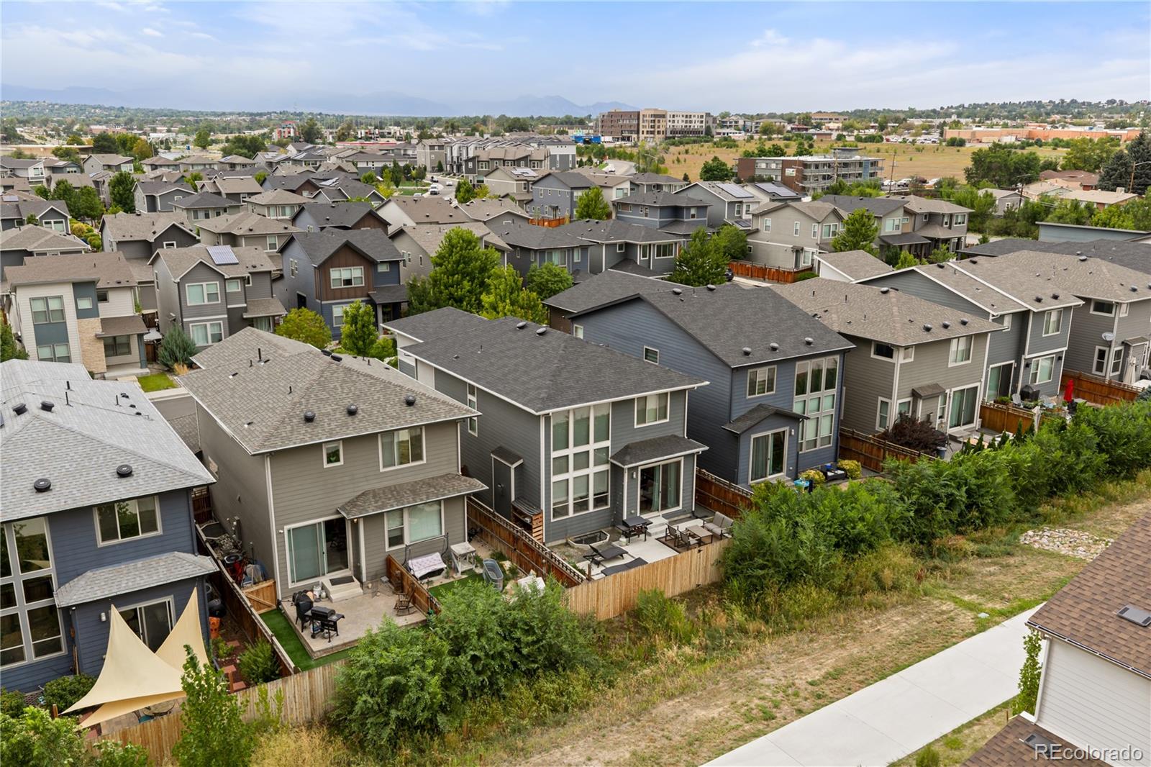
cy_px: 384
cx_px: 576
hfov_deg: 65.5
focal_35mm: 28
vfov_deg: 46.4
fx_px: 895
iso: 100
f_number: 2.8
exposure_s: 1/120
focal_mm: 14.45
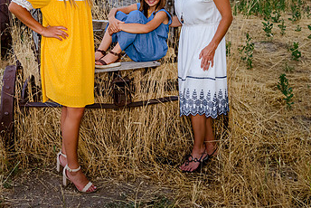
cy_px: 0
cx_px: 117
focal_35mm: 52
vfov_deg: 24.8
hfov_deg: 37.9
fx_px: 450
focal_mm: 24
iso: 1000
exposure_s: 1/125
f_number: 9
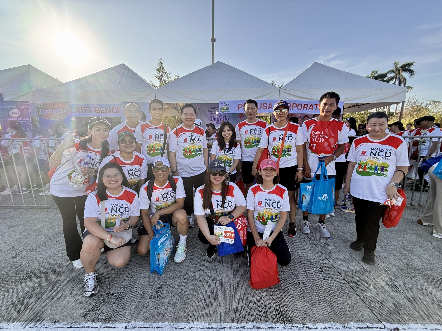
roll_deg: +0.1
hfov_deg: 102.1
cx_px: 221
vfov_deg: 85.7
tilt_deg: -12.3
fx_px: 179
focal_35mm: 14
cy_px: 166
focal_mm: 2.22
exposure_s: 1/518
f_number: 2.2
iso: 64
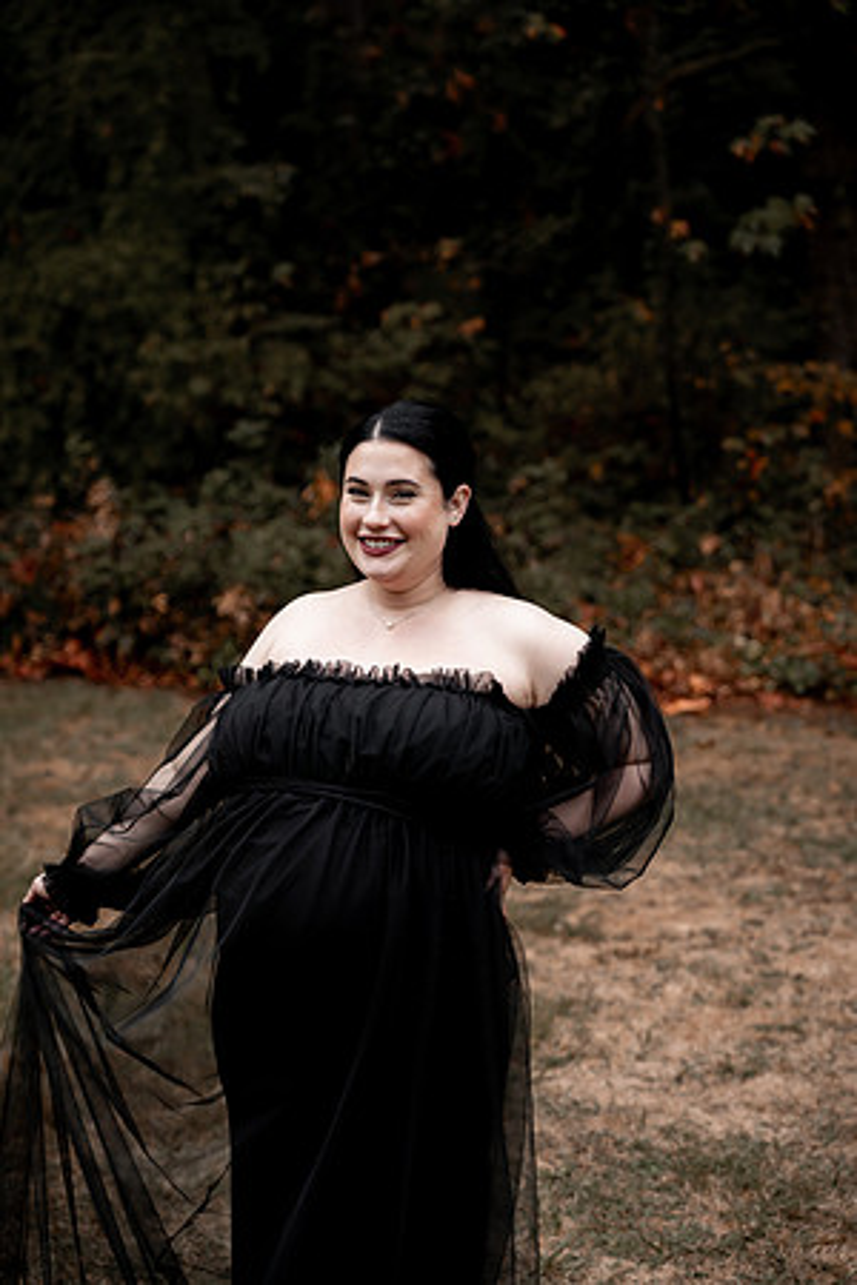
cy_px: 642
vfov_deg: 35.1
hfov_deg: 23.8
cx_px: 428
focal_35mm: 57
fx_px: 2035
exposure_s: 1/1600
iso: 400
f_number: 2.8
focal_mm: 57
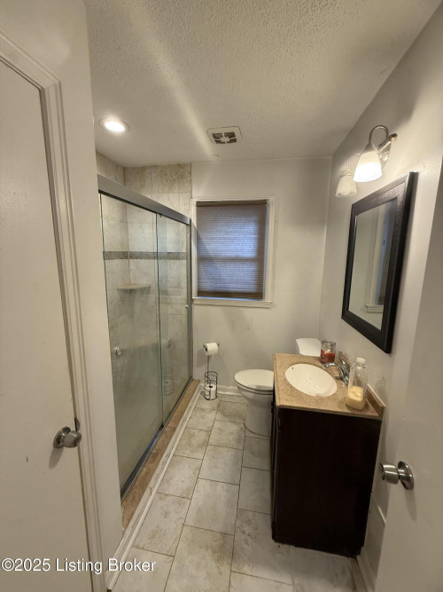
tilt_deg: -10.4
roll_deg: -1.1
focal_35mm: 14
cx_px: 222
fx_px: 239
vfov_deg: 102.1
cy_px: 296
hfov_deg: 85.7
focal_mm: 2.22
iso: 200
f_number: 2.2
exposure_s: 1/60
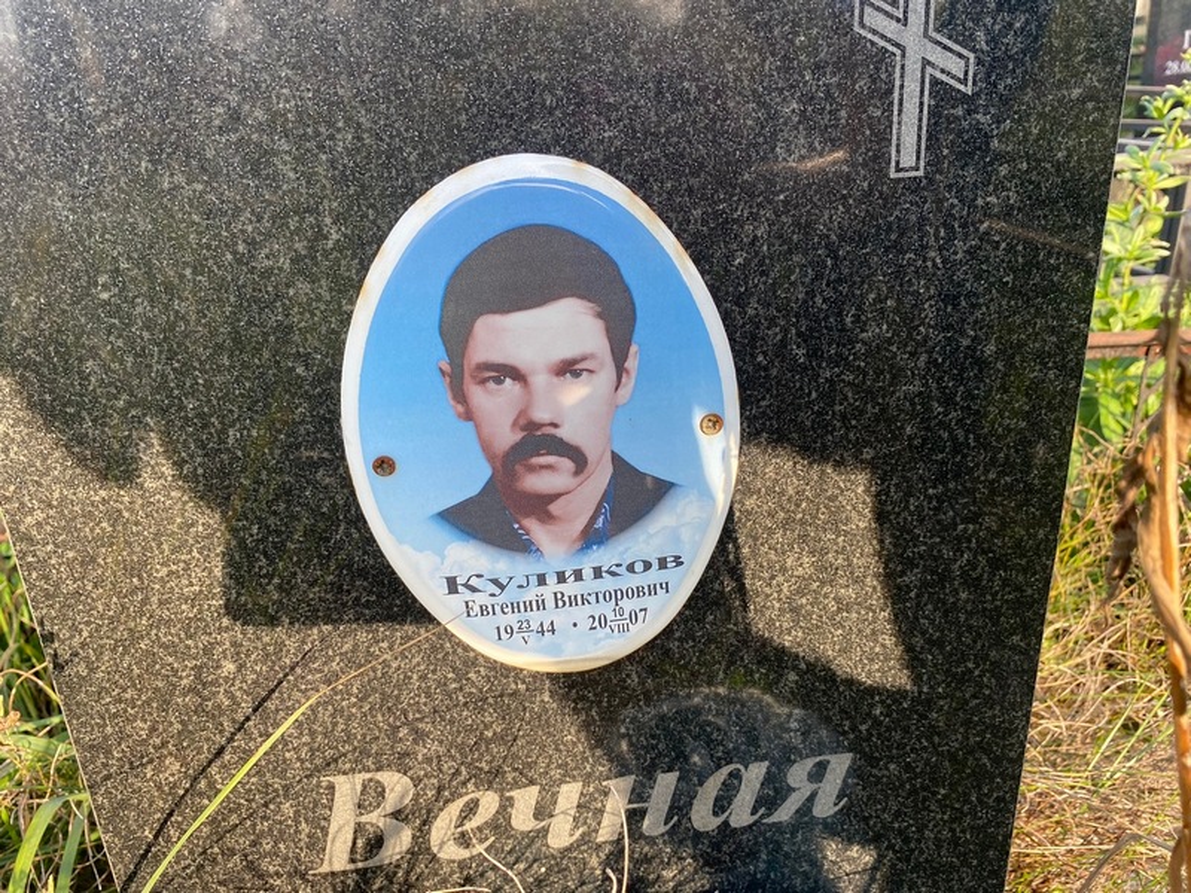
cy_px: 446
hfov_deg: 67.3
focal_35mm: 26
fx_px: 895
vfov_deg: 53.1
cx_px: 596
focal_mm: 4.25
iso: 32
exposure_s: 1/456
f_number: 1.8
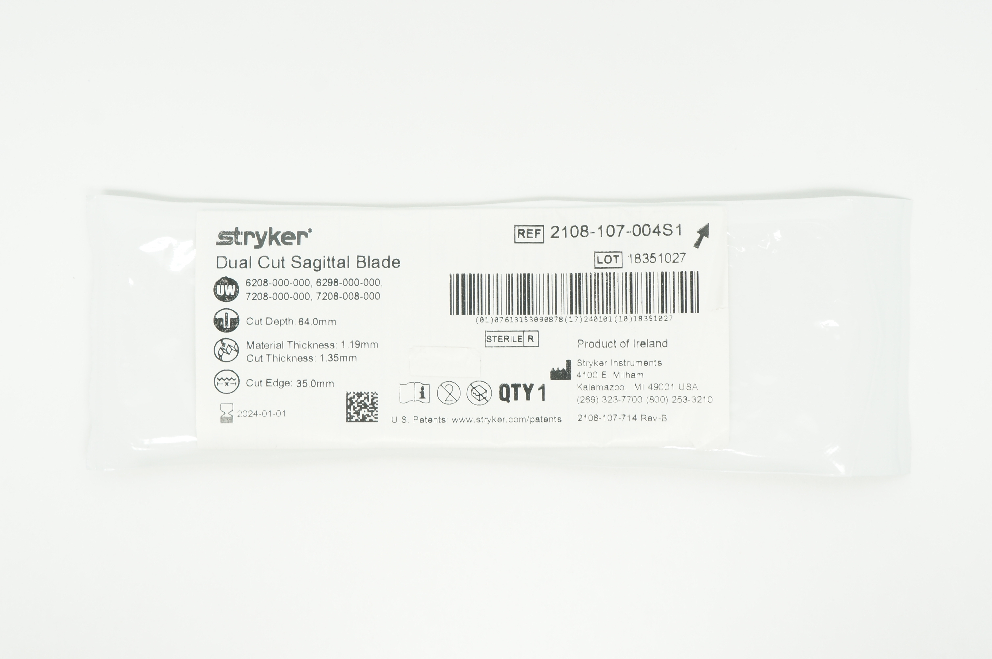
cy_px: 330
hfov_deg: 49.6
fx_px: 1074
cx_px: 496
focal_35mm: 39
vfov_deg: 34.1
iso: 400
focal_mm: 26
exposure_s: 1/15
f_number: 9
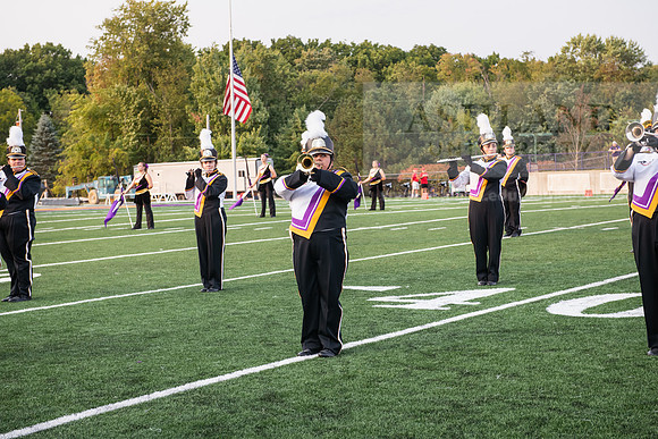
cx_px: 329
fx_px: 1207
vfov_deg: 20.6
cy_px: 220
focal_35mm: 66
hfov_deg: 30.5
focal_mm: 66
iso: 500
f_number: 6.3
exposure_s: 1/320
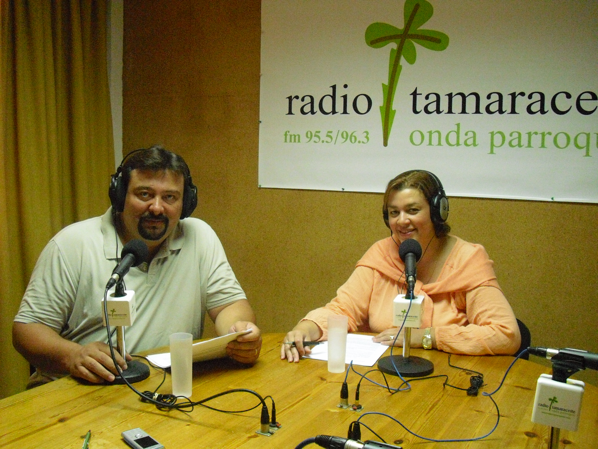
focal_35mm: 38
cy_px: 224
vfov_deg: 37.7
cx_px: 299
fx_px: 656
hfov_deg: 49.0
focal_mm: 6.2
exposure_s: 1/100
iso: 800
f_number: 2.8
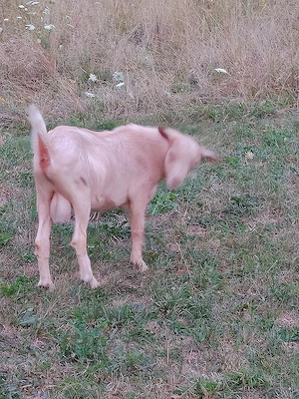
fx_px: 1278
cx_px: 150
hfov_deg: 13.3
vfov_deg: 17.7
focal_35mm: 111
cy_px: 200
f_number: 1.75
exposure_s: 1/16.7
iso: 6284
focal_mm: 5.25
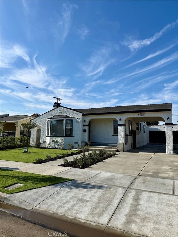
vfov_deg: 71.6
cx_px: 89
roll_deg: -0.5
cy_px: 118
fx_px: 165
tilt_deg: +5.4
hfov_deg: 56.8
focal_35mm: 24
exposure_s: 1/6711
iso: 80
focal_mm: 6.76
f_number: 1.78
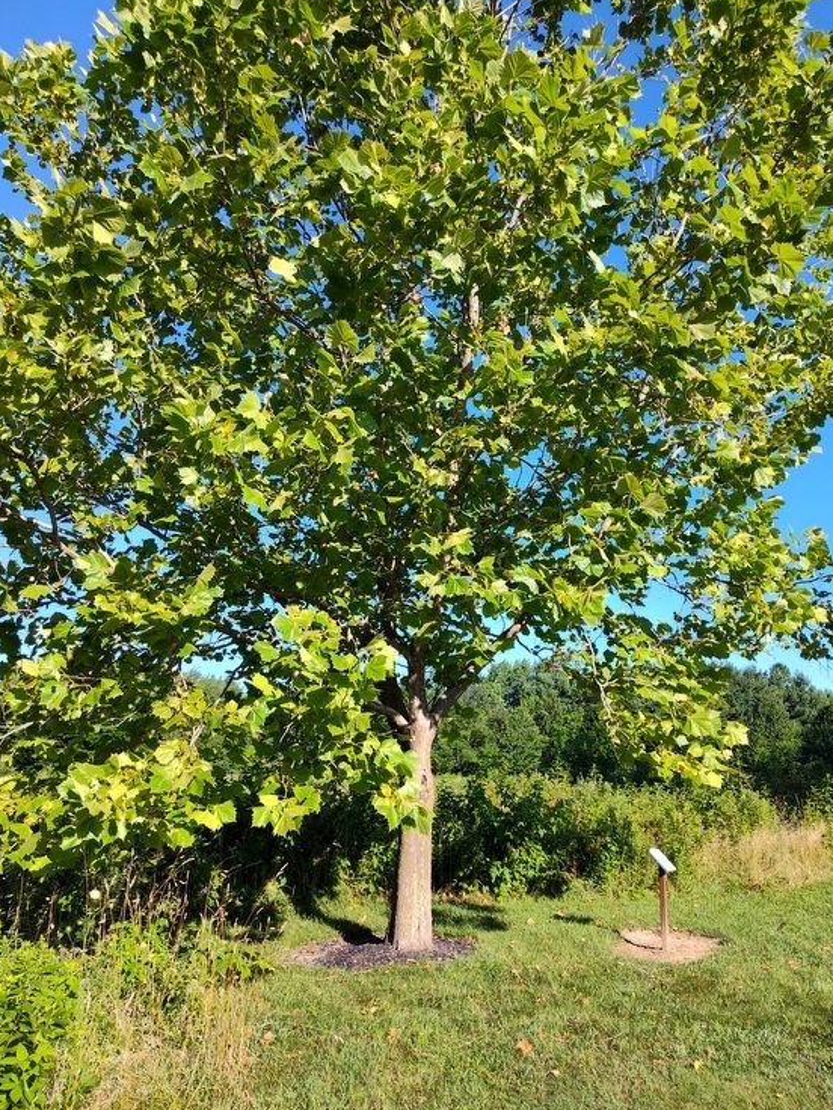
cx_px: 448
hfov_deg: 54.8
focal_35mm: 25
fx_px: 802
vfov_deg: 69.3
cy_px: 587
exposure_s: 1/810
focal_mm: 5.56
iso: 100
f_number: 1.8
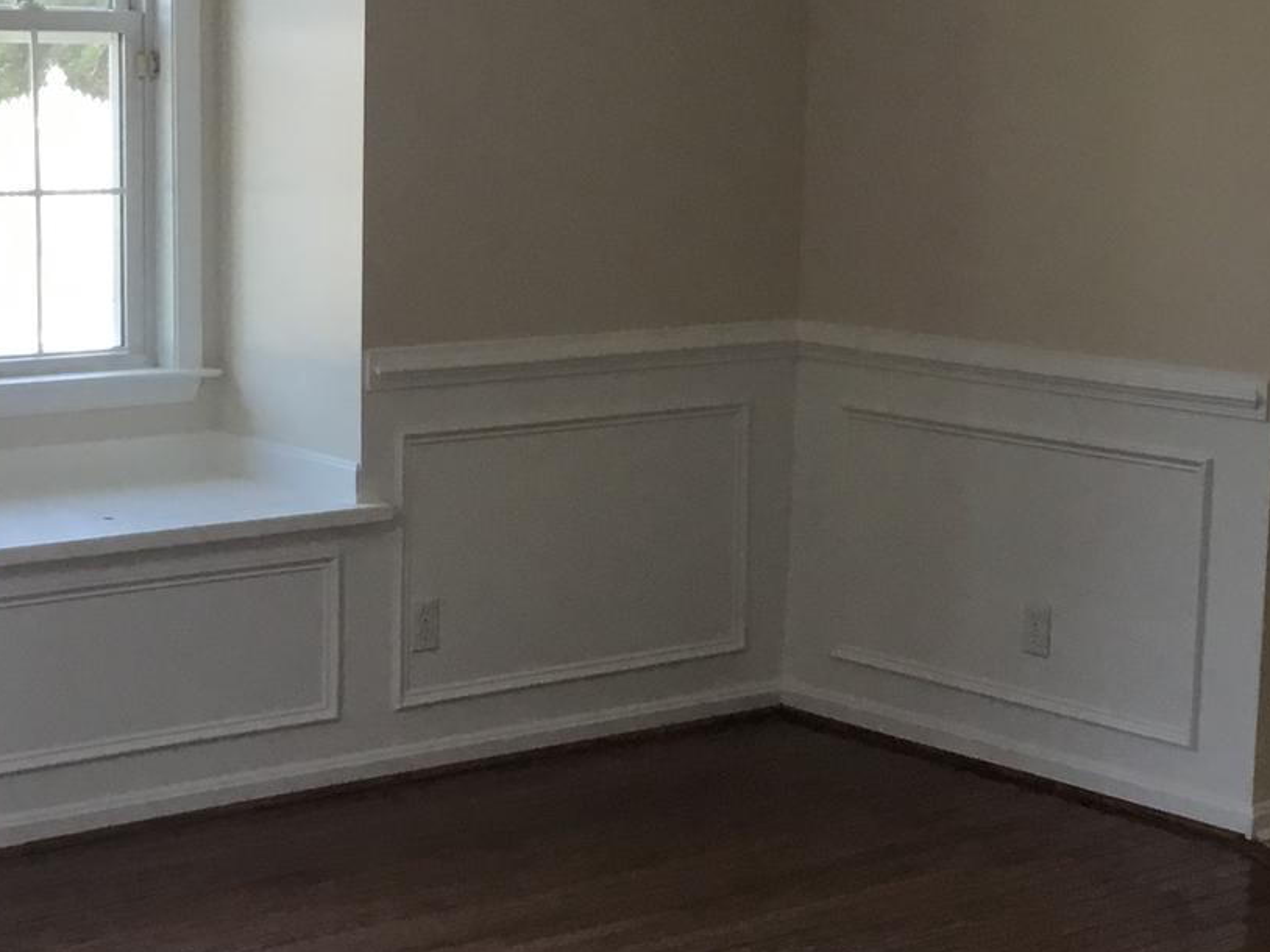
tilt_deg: -11.2
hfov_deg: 25.0
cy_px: 496
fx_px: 2861
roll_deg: -2.9
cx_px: 506
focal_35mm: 78
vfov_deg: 18.9
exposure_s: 1/30
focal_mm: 3.3
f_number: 2.4
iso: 32
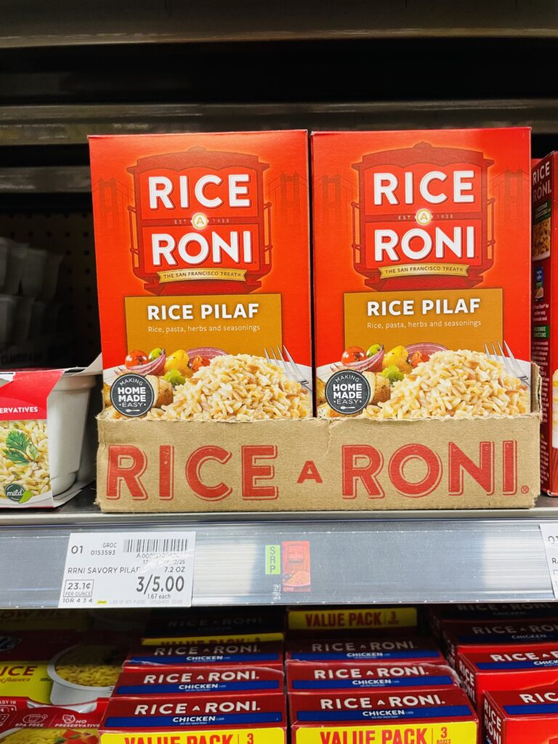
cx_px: 279
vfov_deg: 67.3
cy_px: 372
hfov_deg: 53.1
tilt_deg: -5.2
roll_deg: +1.5
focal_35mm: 26
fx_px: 559
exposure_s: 1/44
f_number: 1.6
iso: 200
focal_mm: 4.2
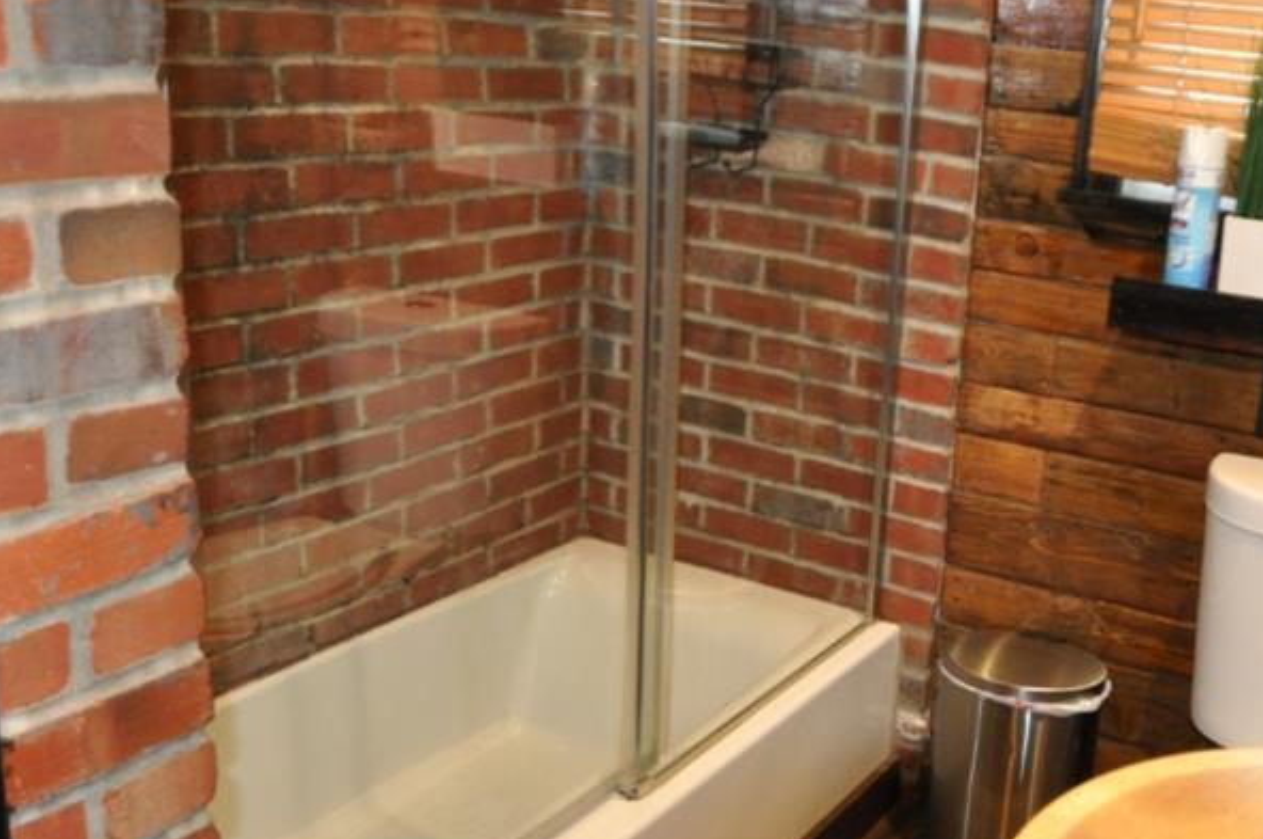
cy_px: 396
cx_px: 1011
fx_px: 1331
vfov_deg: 34.9
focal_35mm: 38
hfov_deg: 47.9
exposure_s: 1/60
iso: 800
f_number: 3.5
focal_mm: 10
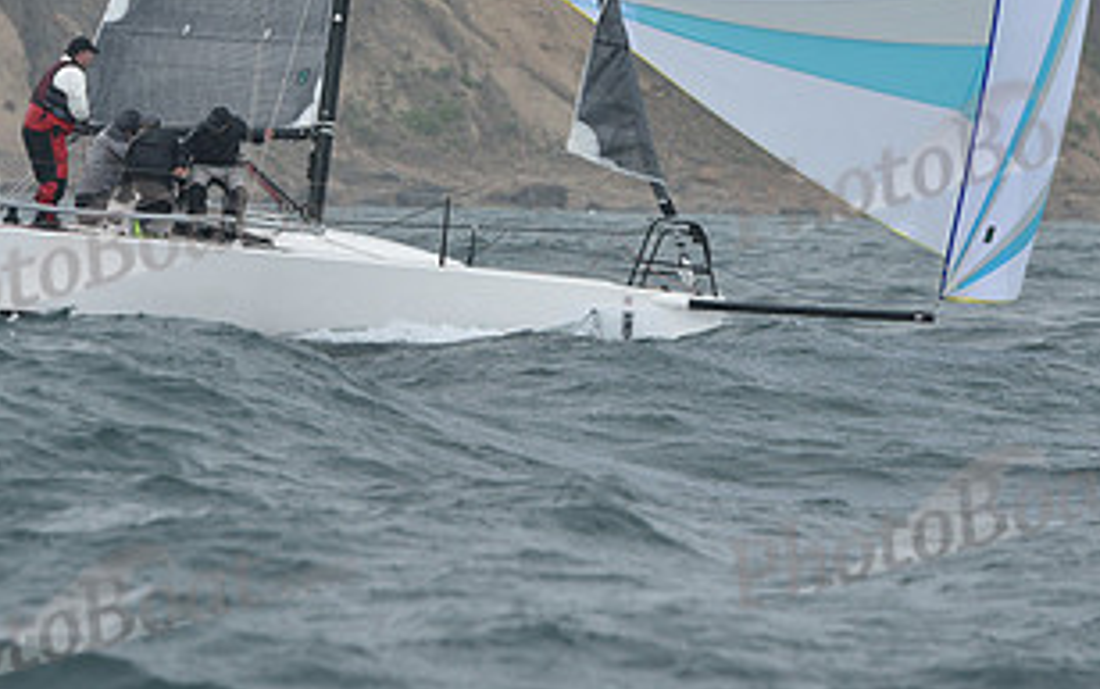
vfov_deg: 3.8
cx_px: 546
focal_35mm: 345
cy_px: 20
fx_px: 10350
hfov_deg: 6.1
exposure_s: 1/1000
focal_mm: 180
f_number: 5
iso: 320
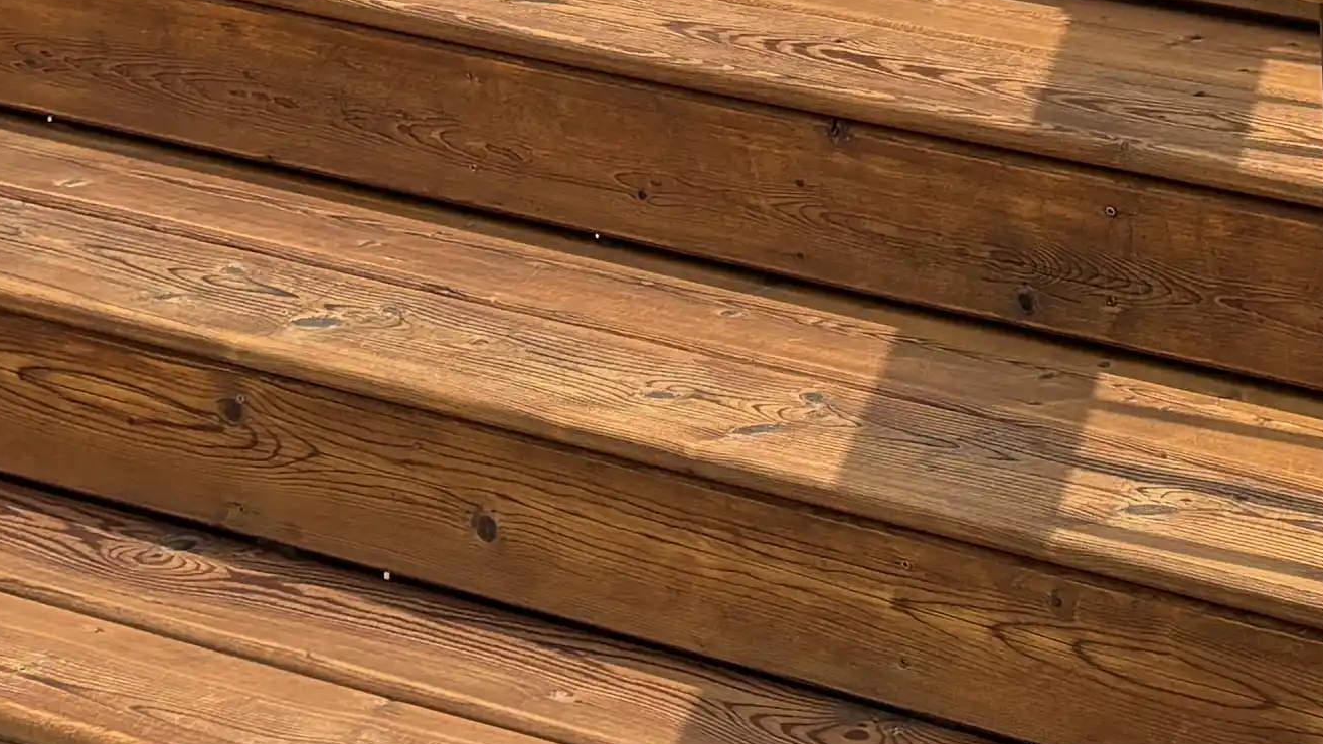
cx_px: 1998
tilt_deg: -9.9
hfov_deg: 16.0
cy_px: -724
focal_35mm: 123
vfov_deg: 9.3
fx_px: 4315
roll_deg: -0.7
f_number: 1.6
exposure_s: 1/1139
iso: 50
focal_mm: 5.96
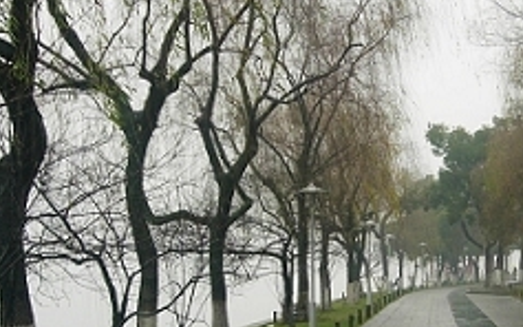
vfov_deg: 15.3
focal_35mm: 85
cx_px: 399
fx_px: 1211
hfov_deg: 24.1
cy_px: 213
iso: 79
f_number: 2.8
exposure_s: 1/85.4
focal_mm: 7.8
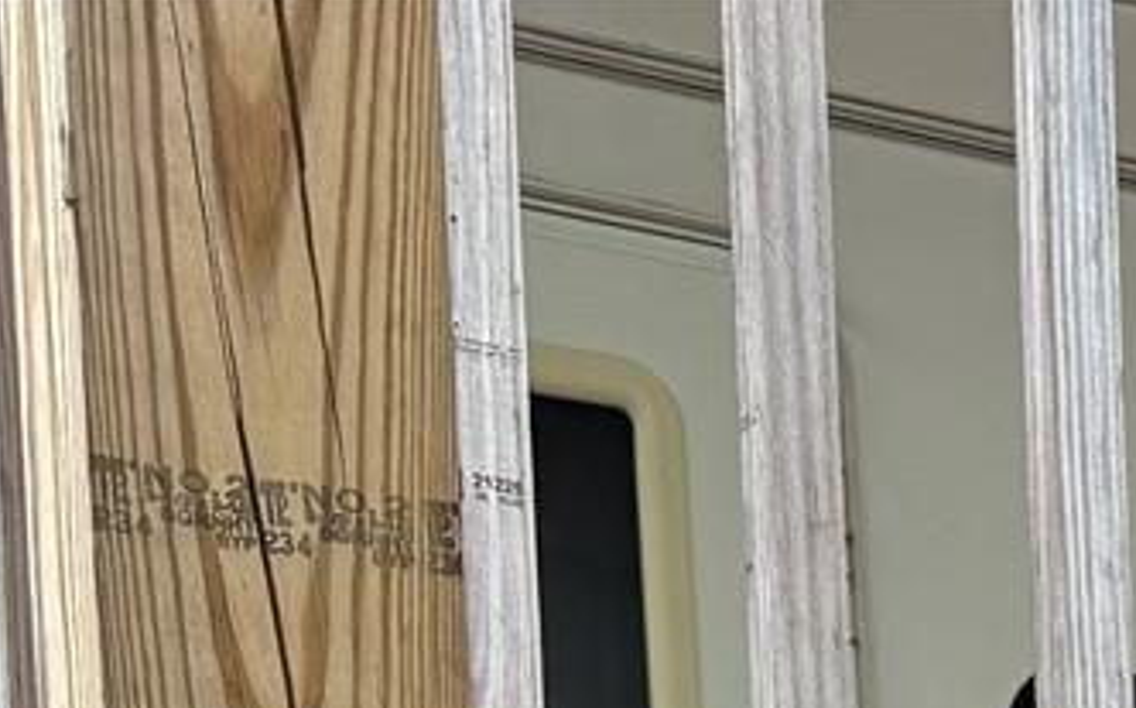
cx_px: 2159
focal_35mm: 157
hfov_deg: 12.1
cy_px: 2620
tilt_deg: -8.1
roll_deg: +0.4
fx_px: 4857
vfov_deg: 6.9
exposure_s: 1/858
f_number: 1.78
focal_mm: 6.76
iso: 80
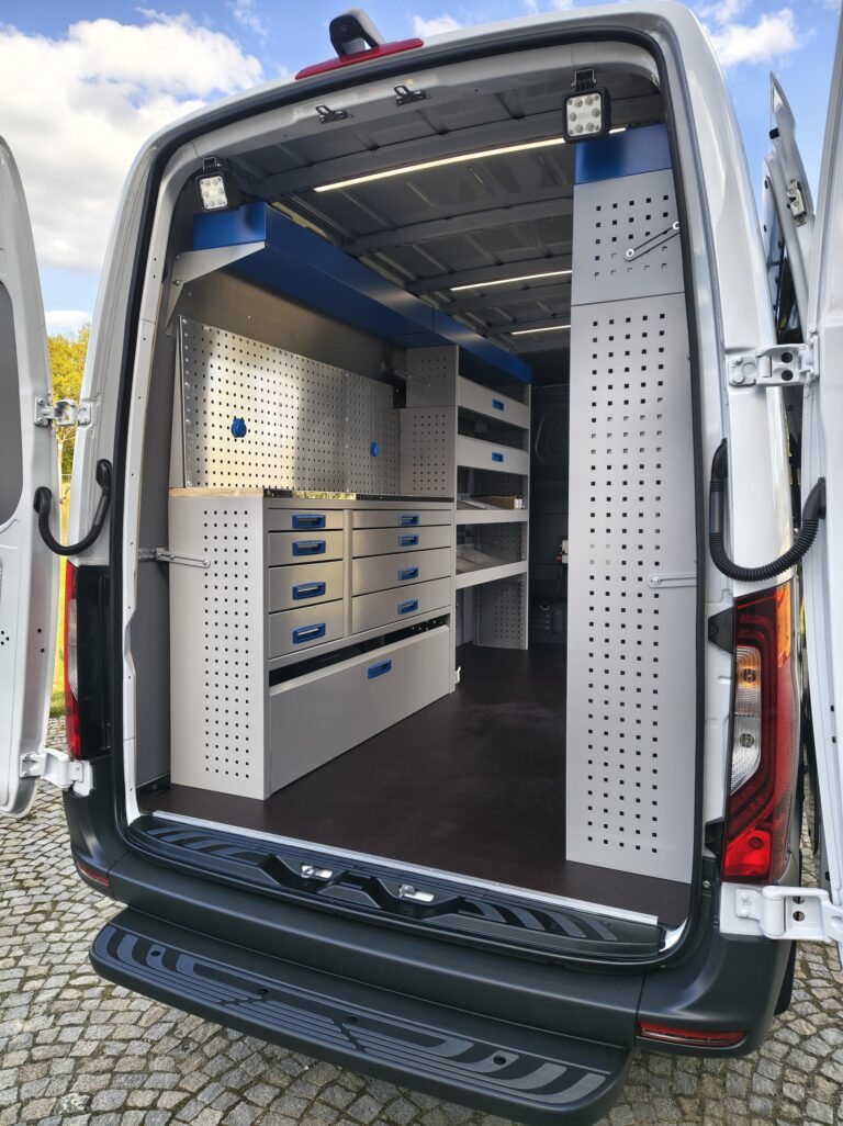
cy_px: 563
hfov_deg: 56.8
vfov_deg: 71.6
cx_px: 422
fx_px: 780
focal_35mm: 24
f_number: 1.8
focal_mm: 5.56
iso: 100
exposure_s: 1/205
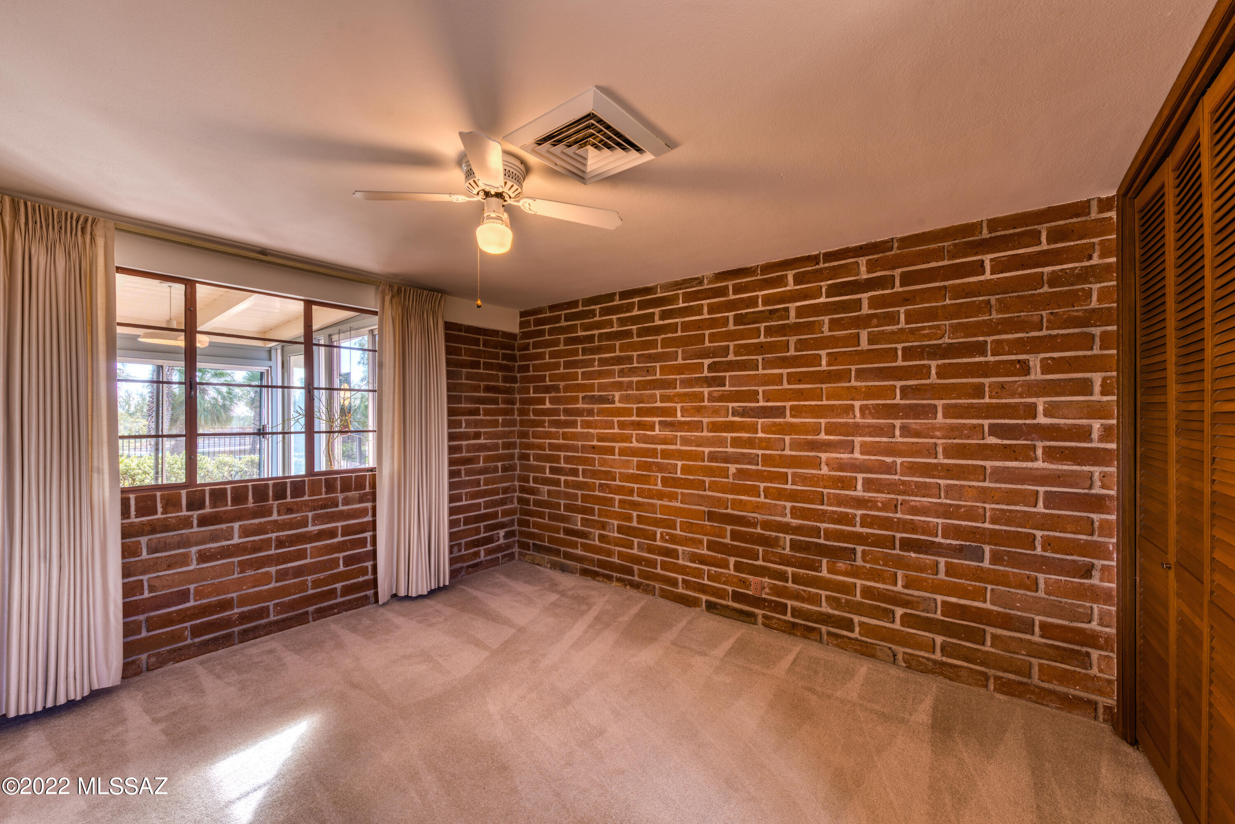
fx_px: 480
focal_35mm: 14
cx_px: 618
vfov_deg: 81.2
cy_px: 412
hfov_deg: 104.2
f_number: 10
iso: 100
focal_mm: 14
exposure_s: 1/8
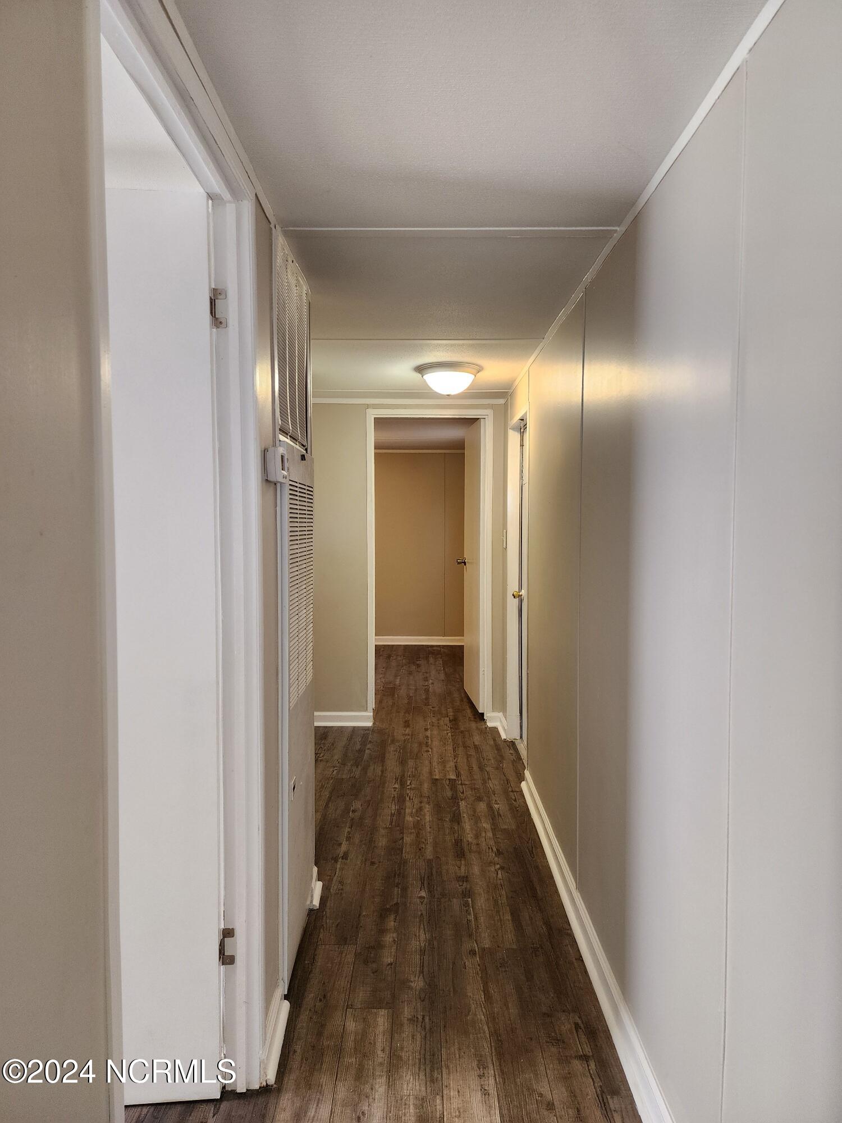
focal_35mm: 23
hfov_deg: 58.9
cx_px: 421
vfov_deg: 73.9
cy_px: 562
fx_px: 746
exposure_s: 1/120
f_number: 1.8
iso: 200
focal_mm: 6.4
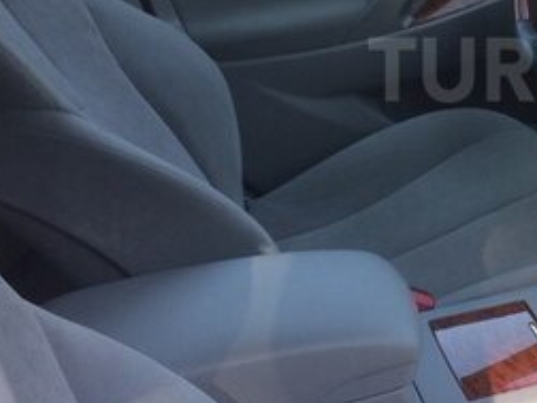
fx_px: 1179
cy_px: 69
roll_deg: +4.1
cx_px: 586
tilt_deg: -25.8
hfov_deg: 24.0
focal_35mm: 76
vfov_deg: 19.2
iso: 32
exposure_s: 1/121
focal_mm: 4.15
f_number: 2.2
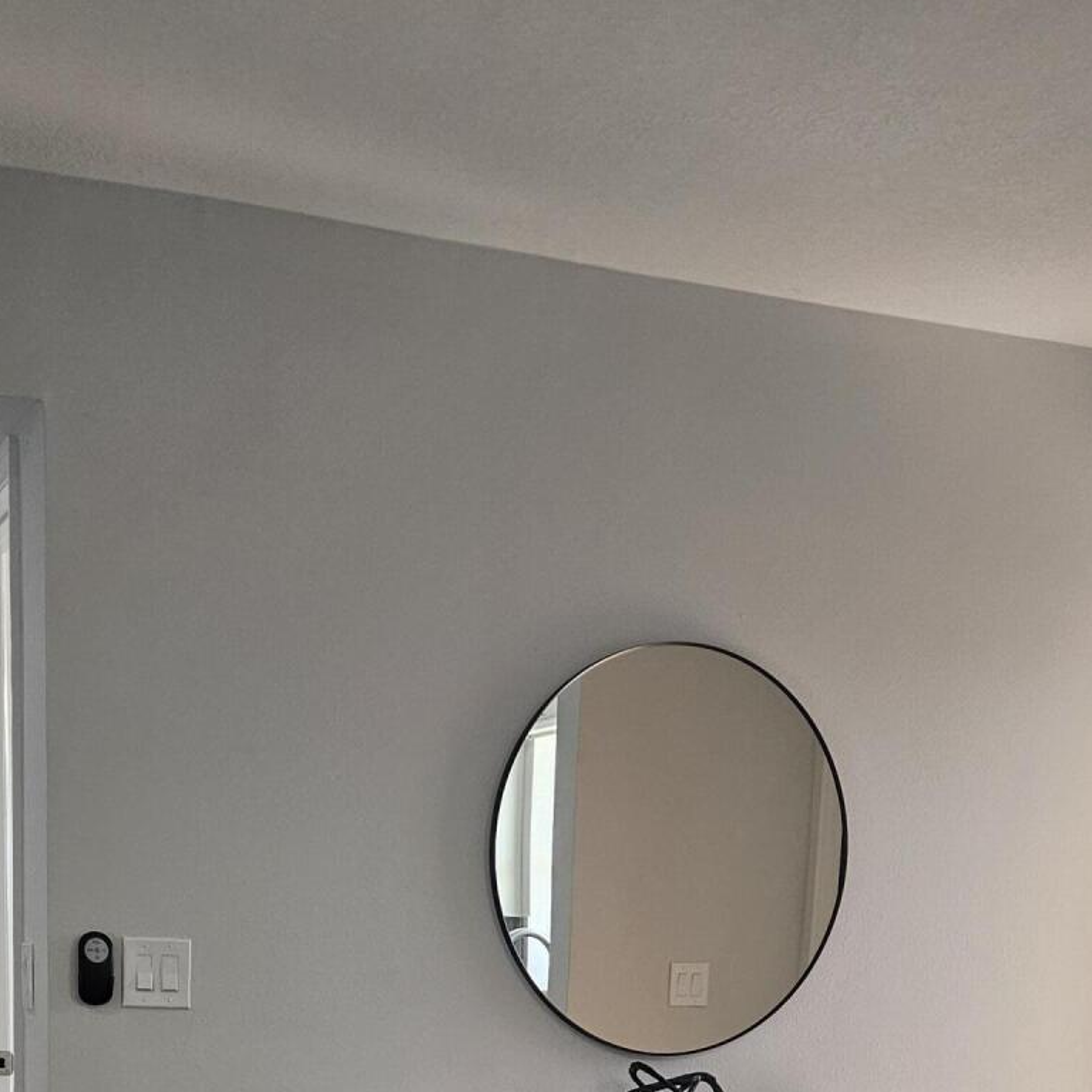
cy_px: 1264
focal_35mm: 53
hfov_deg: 32.0
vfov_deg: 28.6
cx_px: 374
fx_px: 1892
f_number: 1.8
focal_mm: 5.4
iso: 160
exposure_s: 1/207
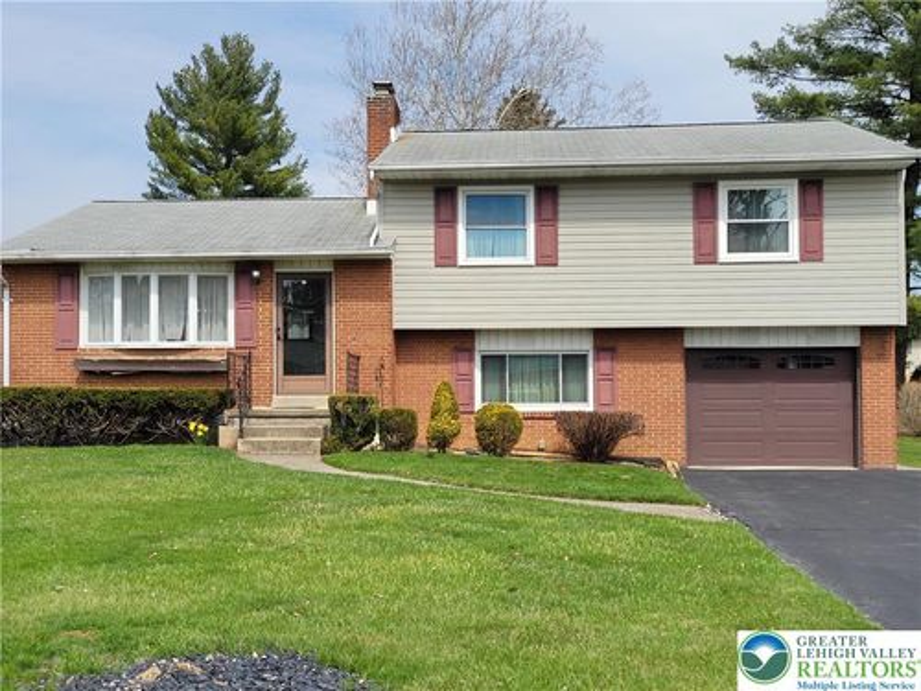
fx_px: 692
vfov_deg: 53.1
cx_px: 460
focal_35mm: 26
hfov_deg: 67.3
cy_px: 346
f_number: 1.8
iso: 40
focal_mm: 5.4
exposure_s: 1/2436
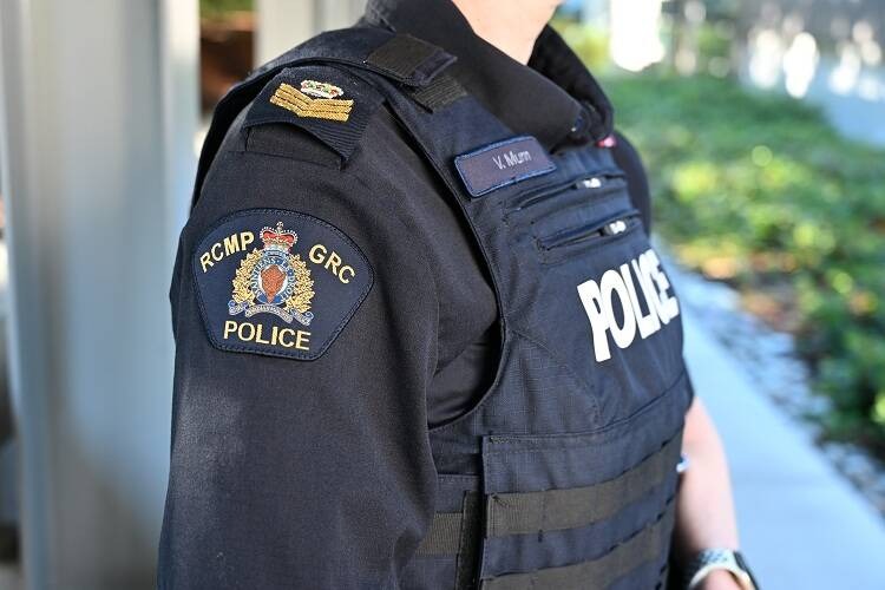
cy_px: 295
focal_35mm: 49
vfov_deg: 27.5
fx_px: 1204
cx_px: 442
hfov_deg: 40.3
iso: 1000
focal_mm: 49
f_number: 4
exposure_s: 1/125
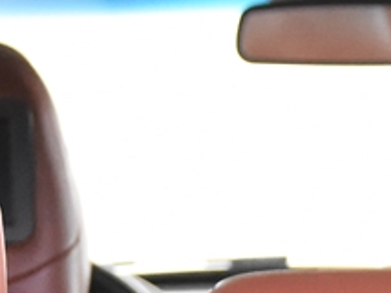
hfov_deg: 5.9
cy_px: 778
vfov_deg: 4.3
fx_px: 3802
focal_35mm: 337
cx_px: 440
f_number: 3.2
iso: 2500
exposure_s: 1/40
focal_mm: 26
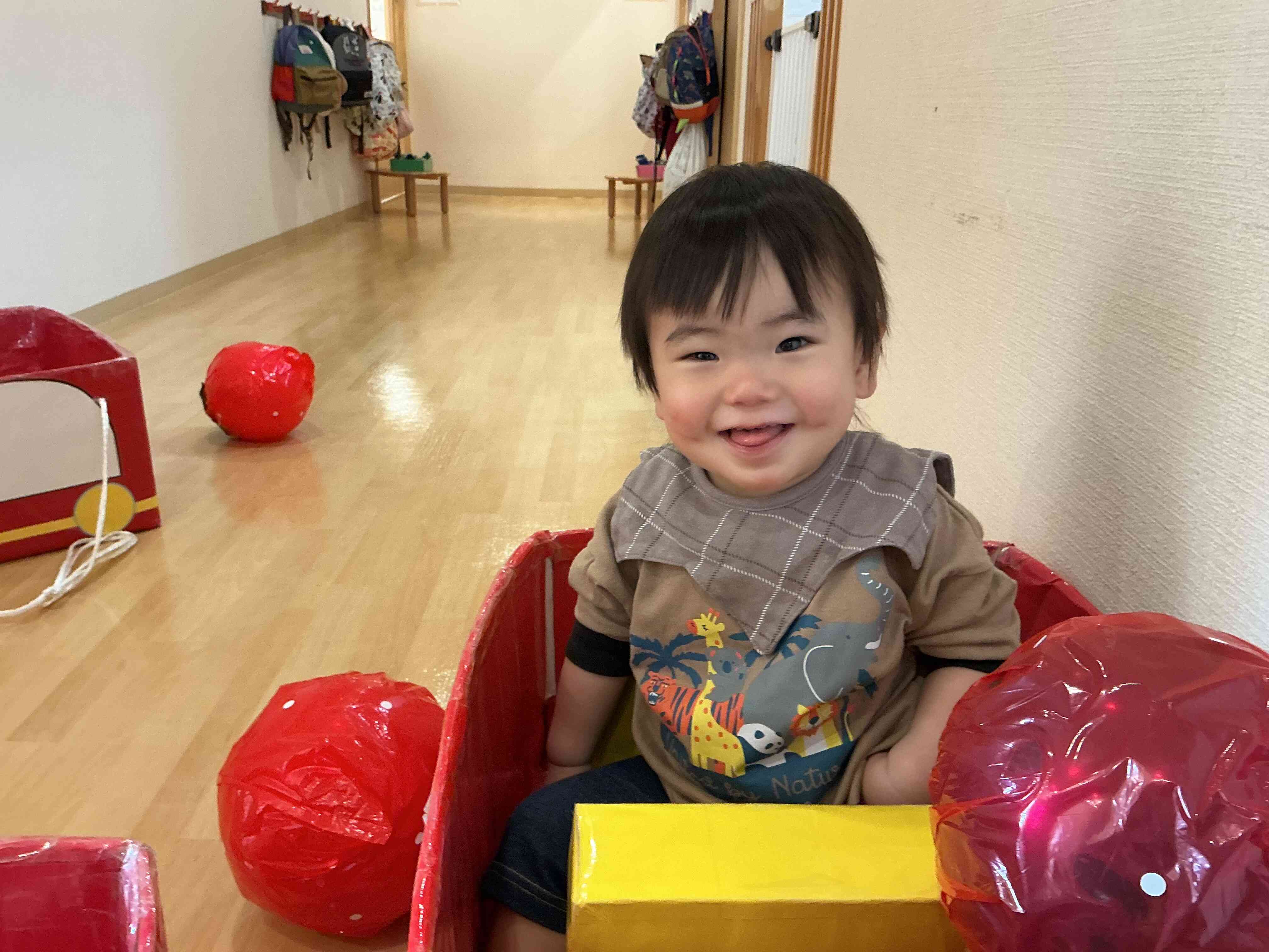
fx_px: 1063
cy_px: 476
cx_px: 634
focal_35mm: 29
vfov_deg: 48.2
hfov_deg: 61.7
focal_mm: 3
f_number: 1.8
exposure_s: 1/50
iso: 125
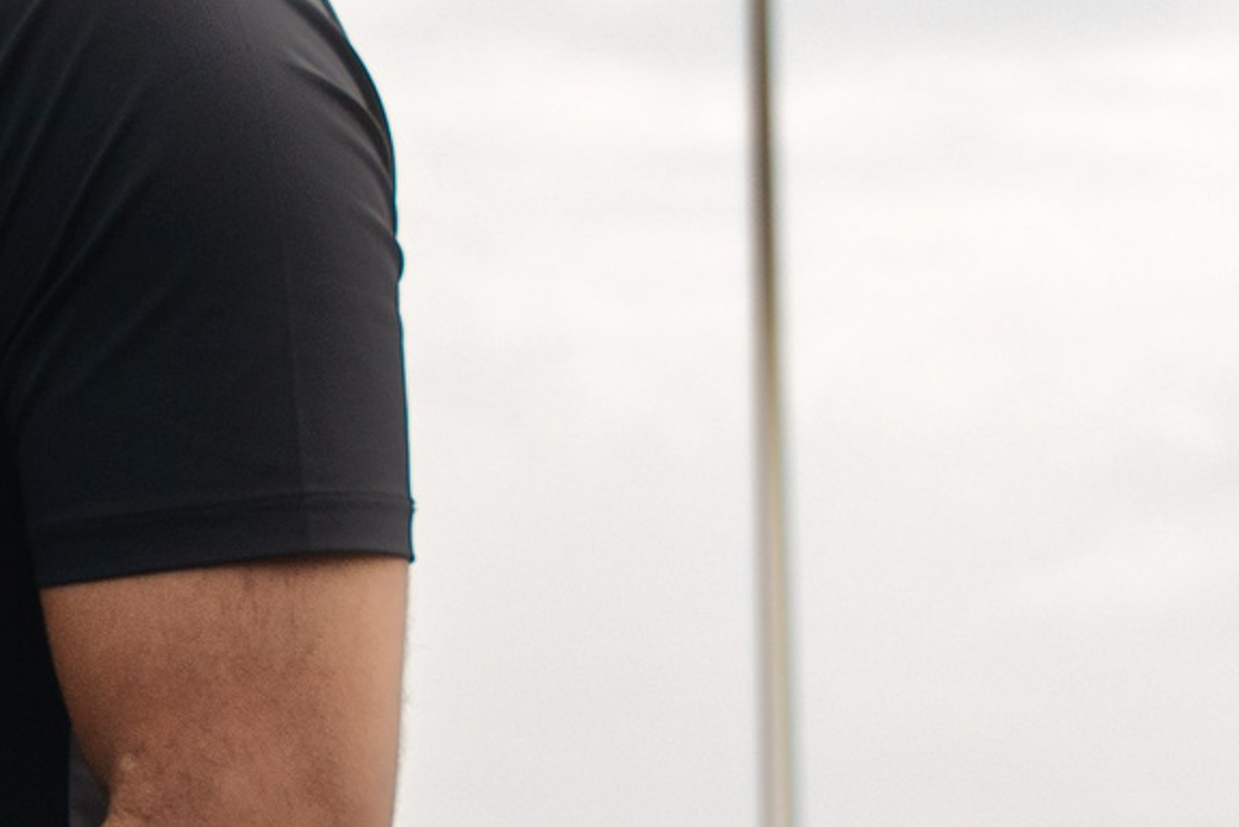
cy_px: 124
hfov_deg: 8.4
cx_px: -953
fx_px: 8089
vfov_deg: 5.8
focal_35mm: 235
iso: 400
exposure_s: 1/1250
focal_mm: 35.7
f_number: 2.8
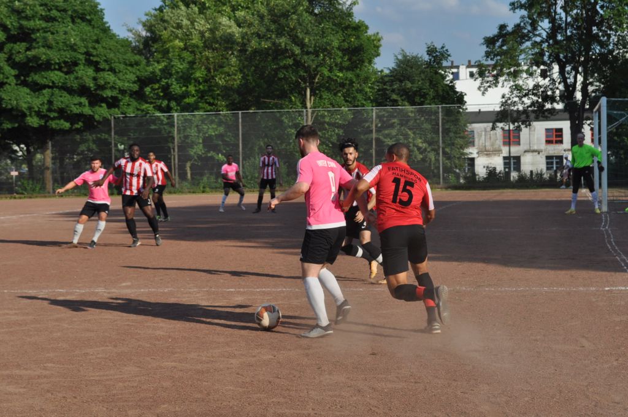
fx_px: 1437
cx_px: 314
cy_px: 208
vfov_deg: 16.5
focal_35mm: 82
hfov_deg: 24.6
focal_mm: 55
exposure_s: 1/400
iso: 200
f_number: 10
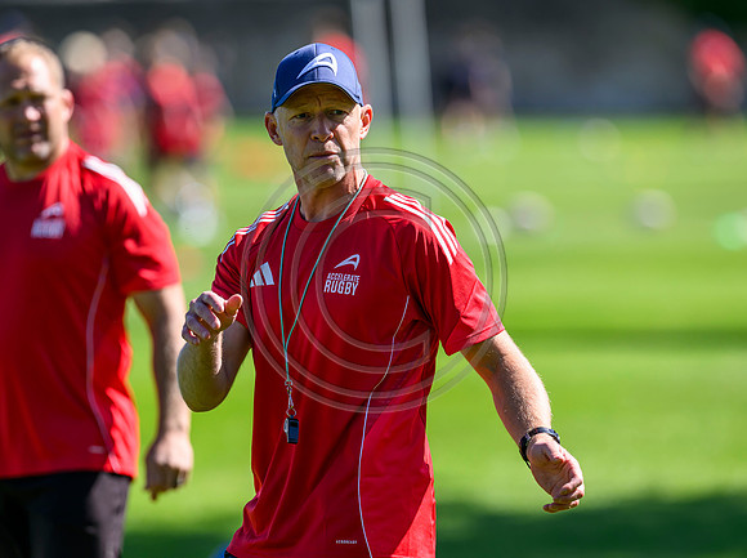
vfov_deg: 3.4
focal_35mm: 431
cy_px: 279
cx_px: 418
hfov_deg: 4.6
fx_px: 9287
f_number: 4.5
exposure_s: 1/2500
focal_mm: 400
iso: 500
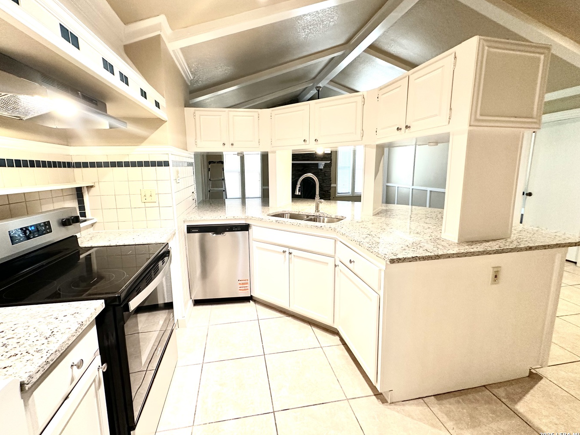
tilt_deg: -8.6
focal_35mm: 15
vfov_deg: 81.7
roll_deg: +1.0
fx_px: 251
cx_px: 274
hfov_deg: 98.1
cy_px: 205
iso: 200
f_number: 2.2
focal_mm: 2.22
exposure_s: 1/60
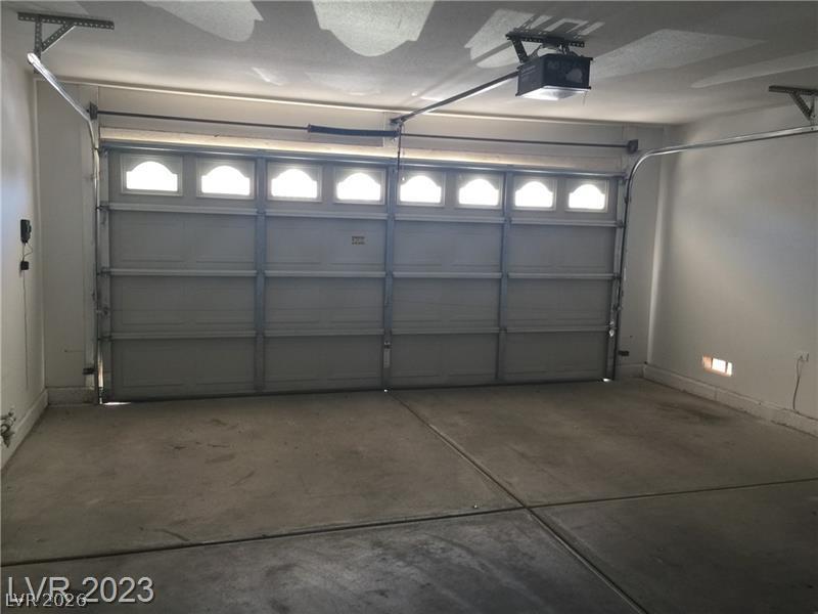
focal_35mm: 29
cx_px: 409
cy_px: 307
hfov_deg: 61.7
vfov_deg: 48.2
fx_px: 685
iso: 40
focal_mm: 4.15
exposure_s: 1/30
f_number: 2.2
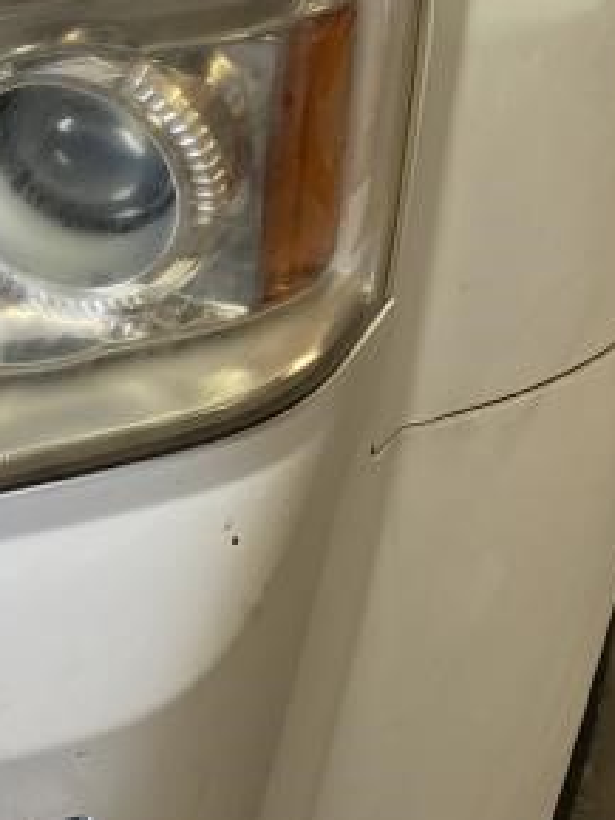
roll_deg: +5.5
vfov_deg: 25.6
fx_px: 1704
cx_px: -119
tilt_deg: -24.9
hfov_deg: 19.3
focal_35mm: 72
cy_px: -11
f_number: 1.8
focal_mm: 4.25
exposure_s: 1/121
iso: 100
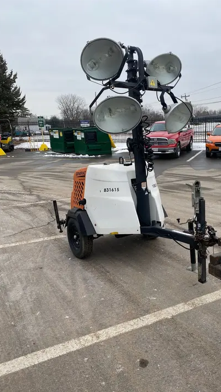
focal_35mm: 29
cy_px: 200
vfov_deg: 66.1
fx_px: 302
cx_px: 148
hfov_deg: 39.7
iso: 32
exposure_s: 1/508
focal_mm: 4.25
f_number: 1.8
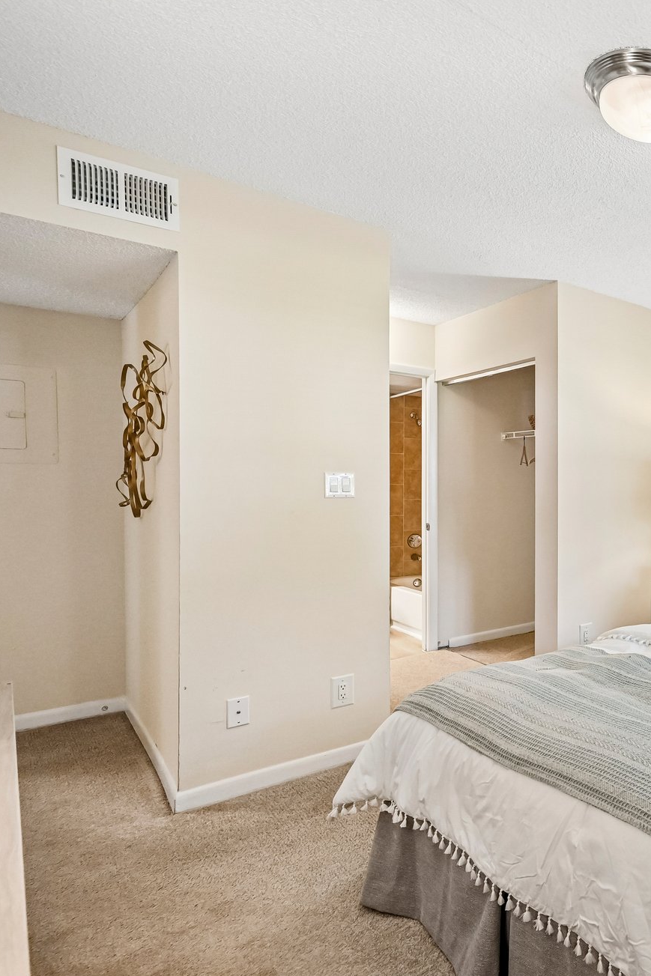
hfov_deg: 42.0
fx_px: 597
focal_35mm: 22
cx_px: 751
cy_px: 501
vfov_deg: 78.6
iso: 2500
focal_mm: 14
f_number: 8
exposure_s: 1/60
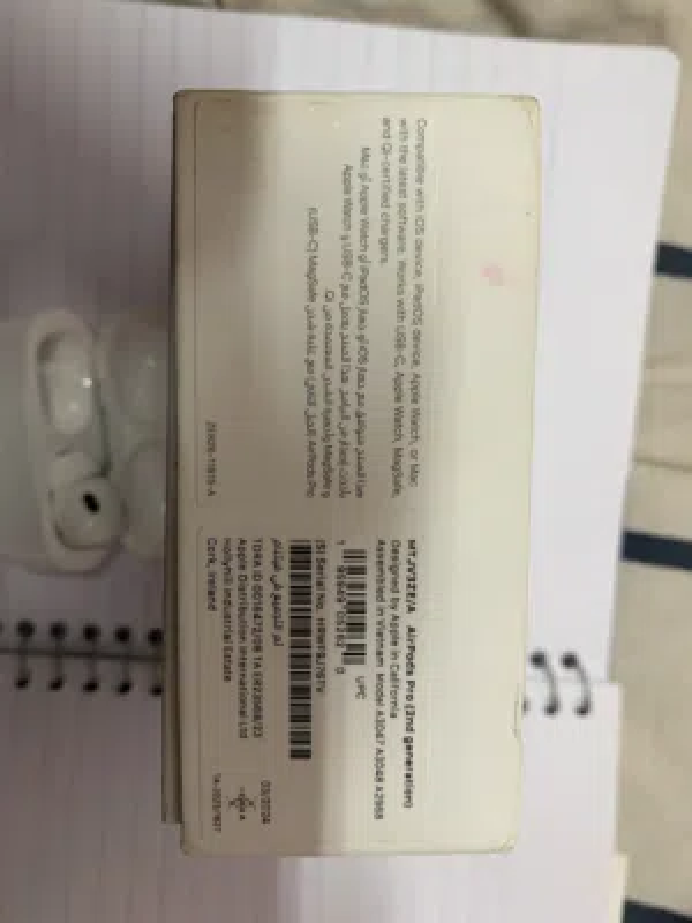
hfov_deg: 53.1
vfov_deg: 67.3
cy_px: 462
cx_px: 346
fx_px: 693
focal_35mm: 26
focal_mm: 4.25
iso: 125
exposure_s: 1/50
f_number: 1.8
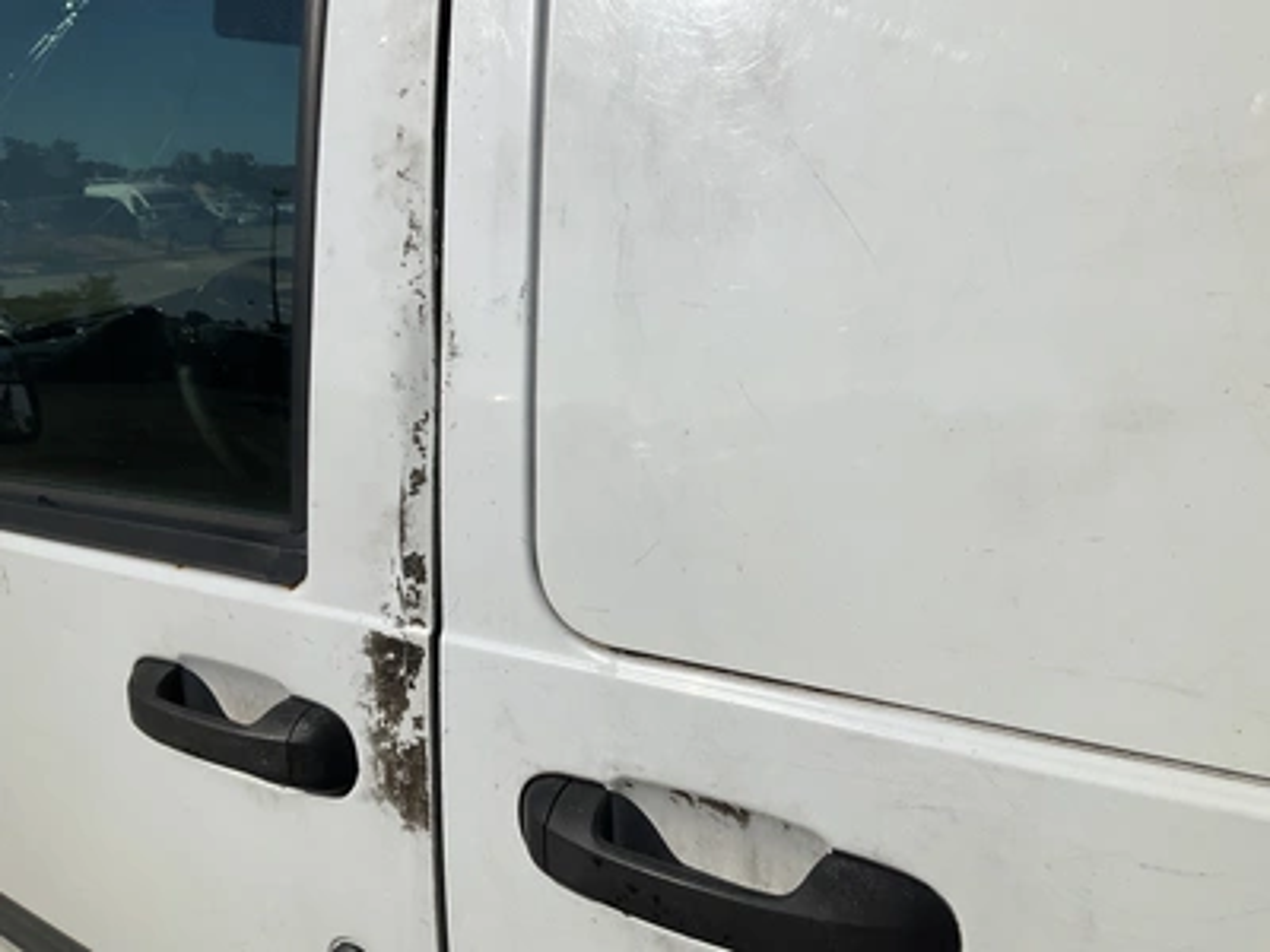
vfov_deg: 48.2
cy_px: 476
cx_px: 635
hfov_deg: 61.7
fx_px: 1064
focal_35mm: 29
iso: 25
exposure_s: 1/10204
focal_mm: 3
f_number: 1.8
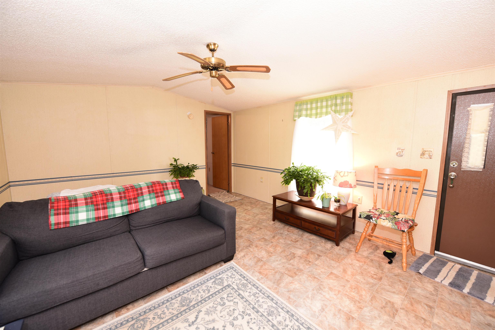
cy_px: 165
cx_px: 248
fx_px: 193
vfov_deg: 81.2
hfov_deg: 104.2
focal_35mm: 14
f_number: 4.5
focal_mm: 14
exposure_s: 1/60
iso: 640
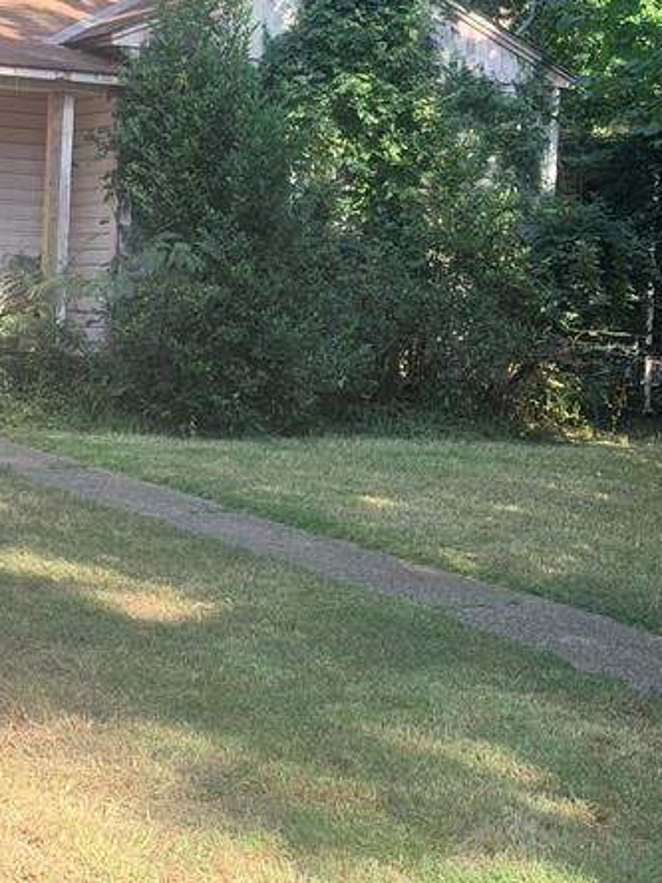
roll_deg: -2.5
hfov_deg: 17.8
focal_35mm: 83
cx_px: 284
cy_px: 255
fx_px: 2116
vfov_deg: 23.4
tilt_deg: +0.0
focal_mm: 6.76
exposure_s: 1/754
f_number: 1.78
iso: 100
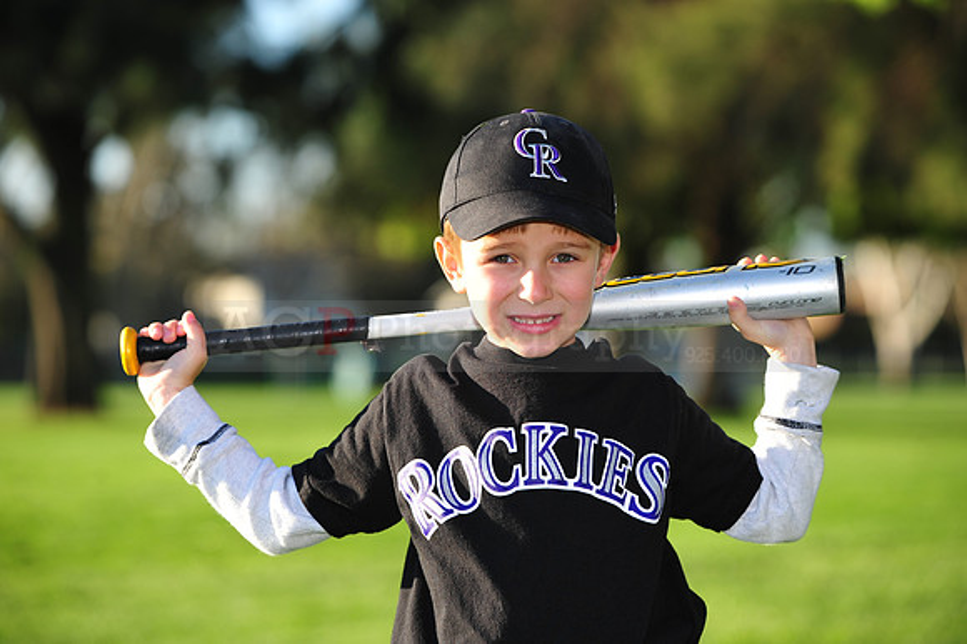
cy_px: 322
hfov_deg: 15.2
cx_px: 484
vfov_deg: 10.1
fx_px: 3624
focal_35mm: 135
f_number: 4.5
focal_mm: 135
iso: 200
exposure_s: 1/500
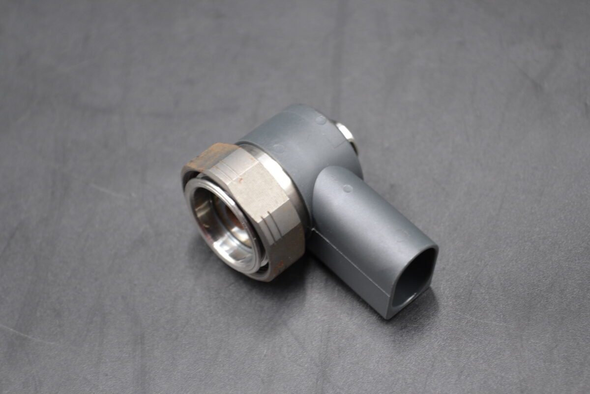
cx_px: 295
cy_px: 197
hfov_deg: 24.6
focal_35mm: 82
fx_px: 1352
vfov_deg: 16.6
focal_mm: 55
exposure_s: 1/25
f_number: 5.6
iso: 400
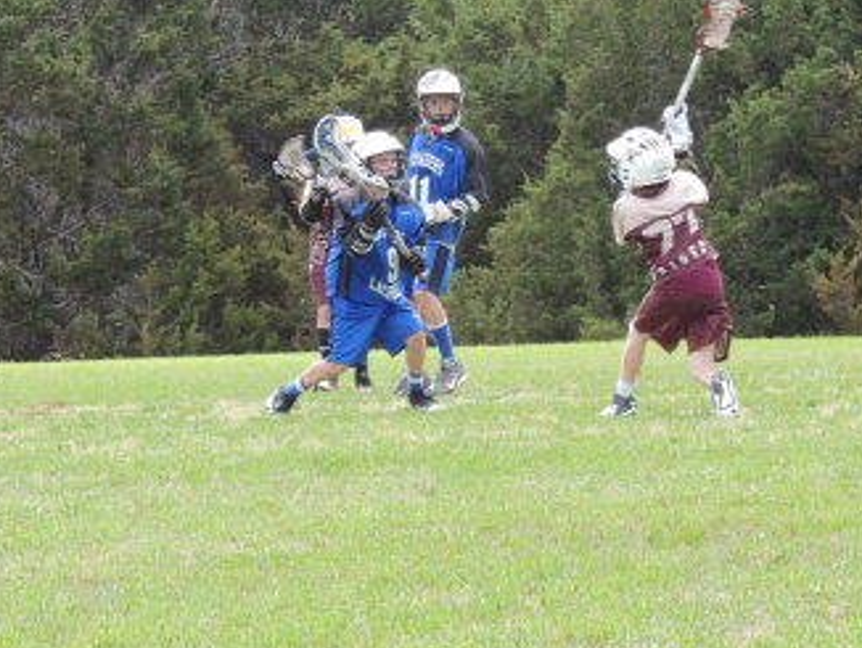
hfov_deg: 7.5
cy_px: 320
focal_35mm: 265
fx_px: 6604
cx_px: 703
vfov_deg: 5.6
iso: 280
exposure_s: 1/500
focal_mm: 24
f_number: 4.3
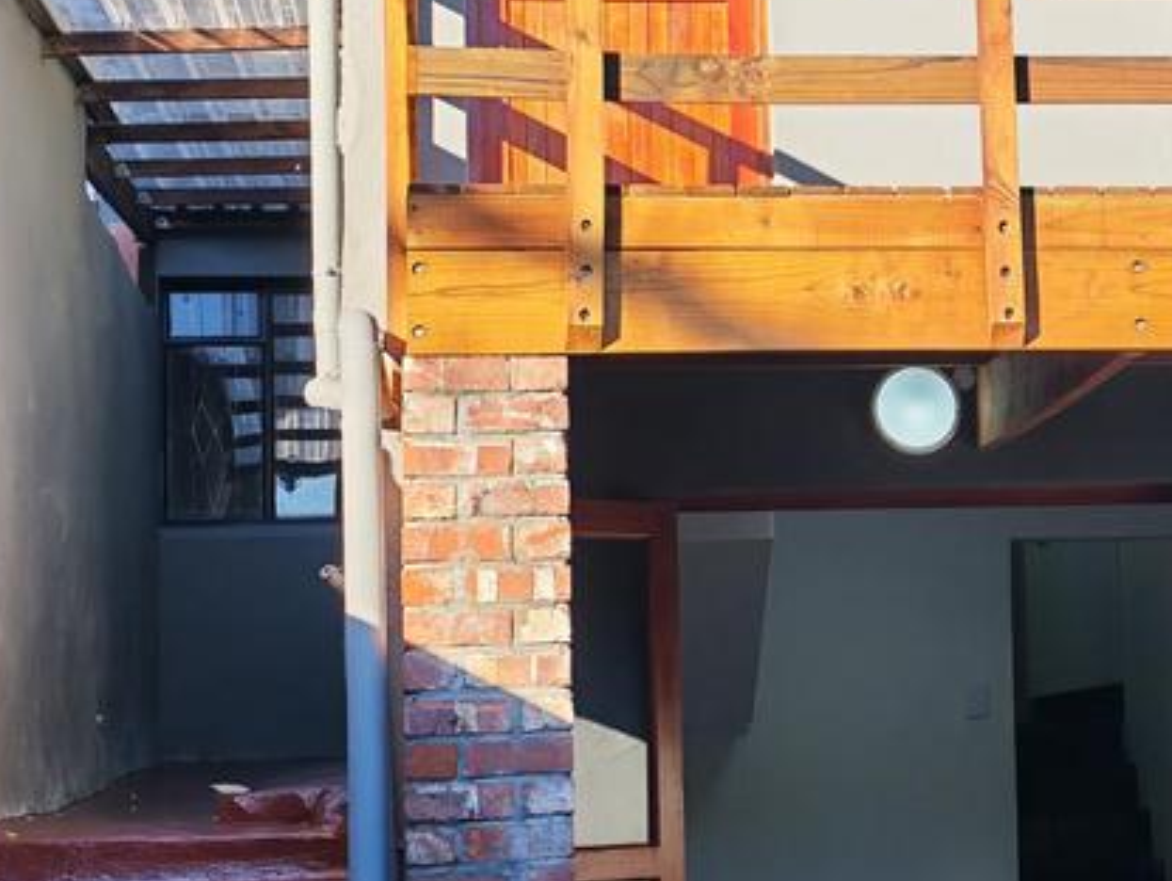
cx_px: 1090
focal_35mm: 104
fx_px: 3524
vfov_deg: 14.2
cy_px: 395
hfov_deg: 18.5
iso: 50
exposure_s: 1/300
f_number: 1.9
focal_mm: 6.12
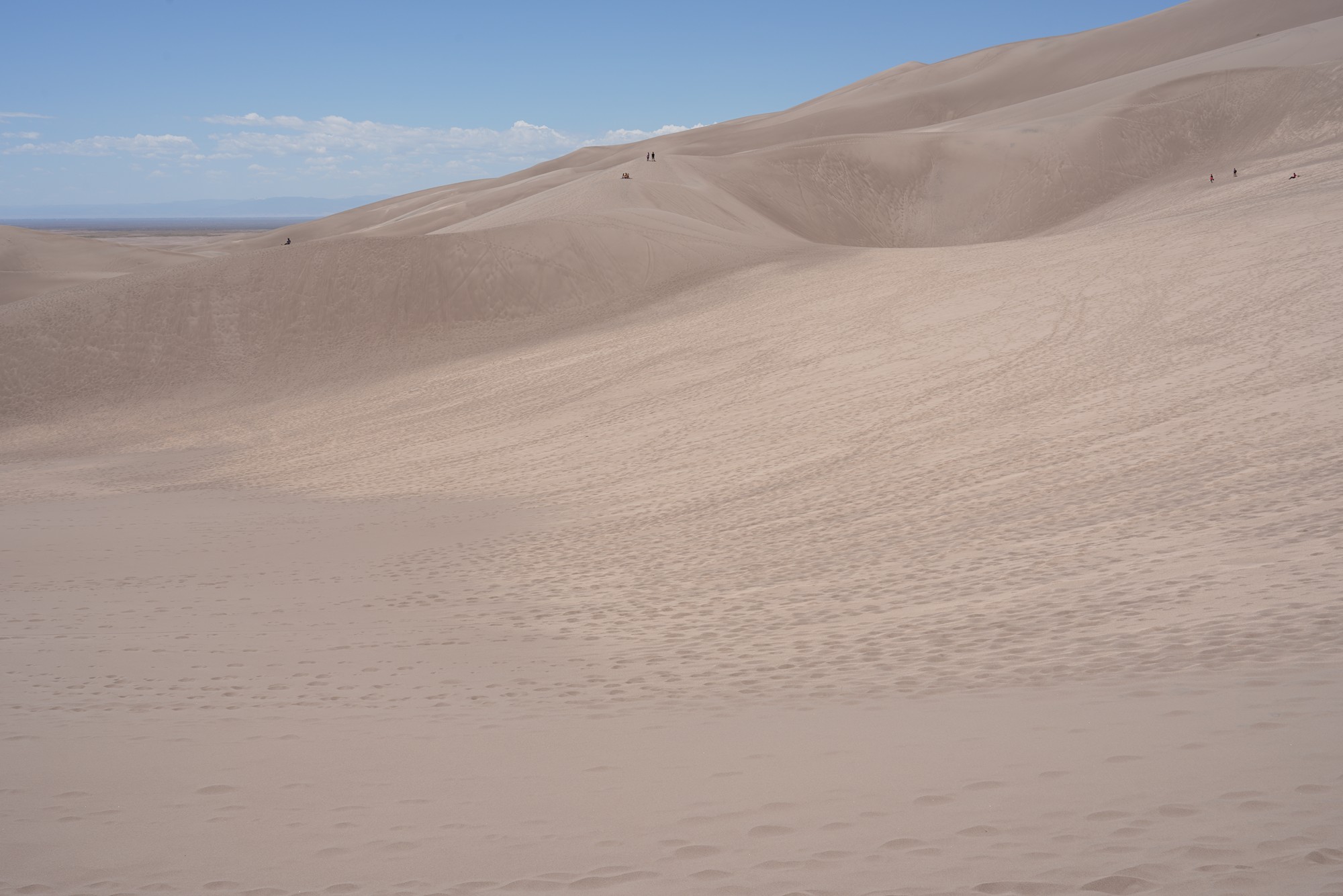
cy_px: 448
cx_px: 672
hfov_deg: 51.9
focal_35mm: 37
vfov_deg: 36.0
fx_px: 1380
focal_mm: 37
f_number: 13
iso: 80
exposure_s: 1/160
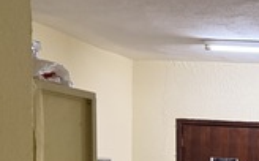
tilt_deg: -6.2
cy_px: 201
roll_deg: -2.6
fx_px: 500
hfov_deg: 25.1
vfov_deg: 17.3
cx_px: 336
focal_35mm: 71
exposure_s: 1/60
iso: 500
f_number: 1.78
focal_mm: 6.76
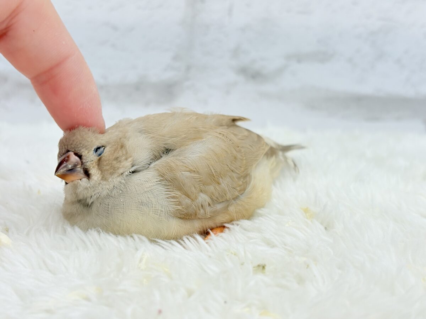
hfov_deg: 36.8
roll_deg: -0.2
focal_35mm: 52
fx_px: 640
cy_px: 160
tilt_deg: -14.2
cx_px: 213
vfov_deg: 28.0
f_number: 1.6
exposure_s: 1/100
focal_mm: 5.96
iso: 64
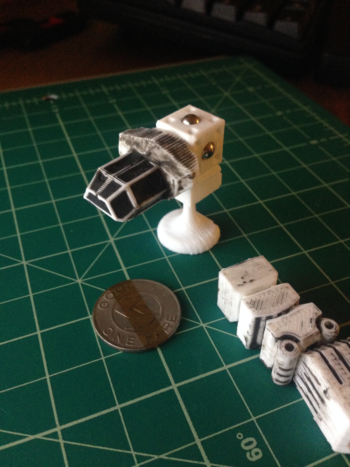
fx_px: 445
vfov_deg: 55.4
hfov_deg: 42.9
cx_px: 175
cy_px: 234
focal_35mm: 33
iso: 400
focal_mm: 4.12
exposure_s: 1/15
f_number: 2.4
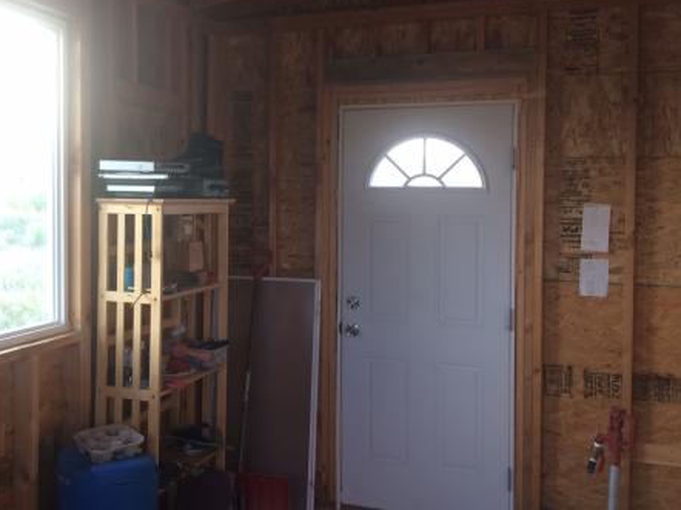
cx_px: 214
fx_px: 826
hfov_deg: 44.0
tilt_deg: -3.8
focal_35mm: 42
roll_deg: -0.2
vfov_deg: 34.2
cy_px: 214
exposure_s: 1/30
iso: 50
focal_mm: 4.15
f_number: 2.2
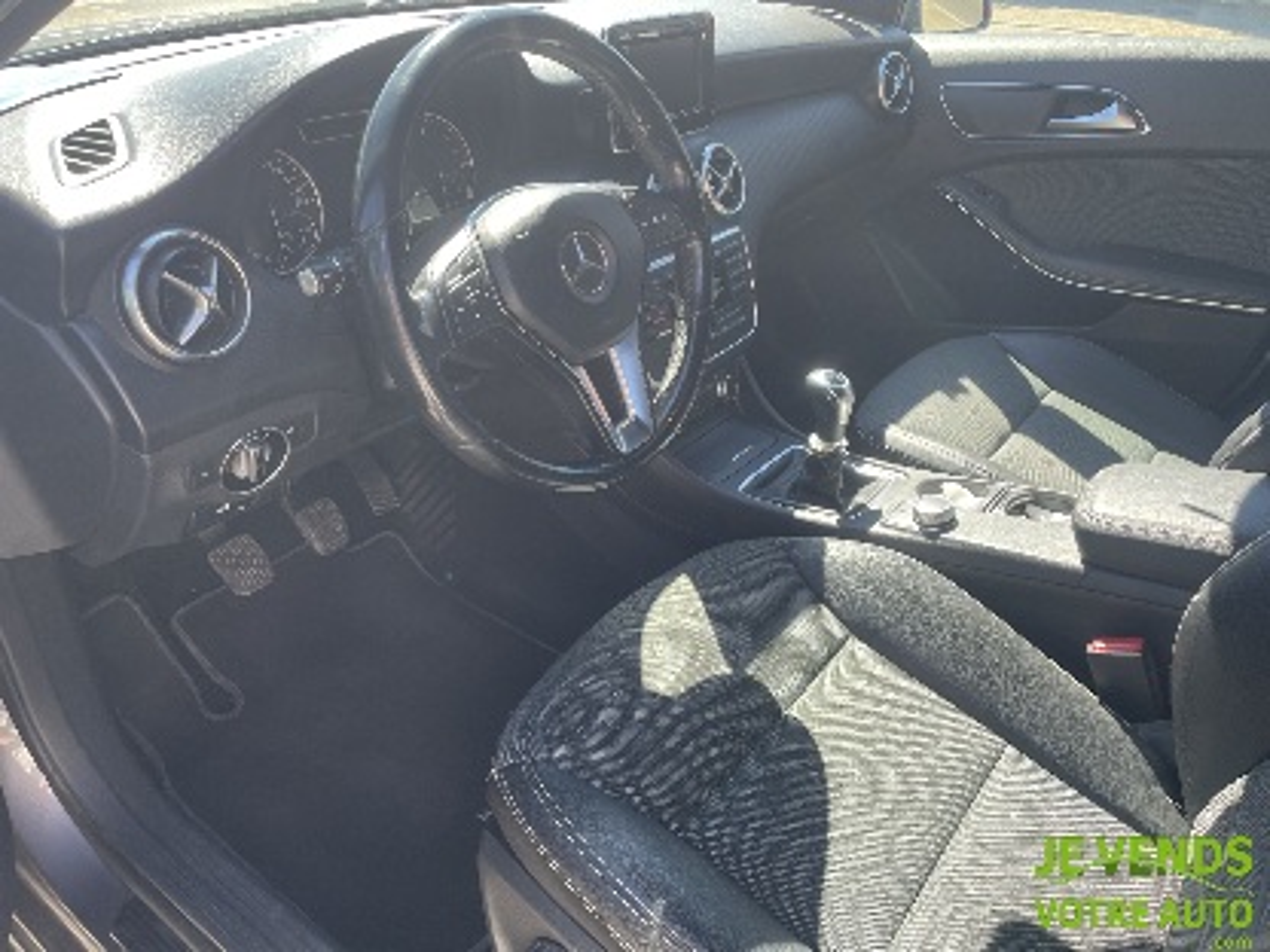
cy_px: 476
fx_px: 954
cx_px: 635
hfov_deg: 67.3
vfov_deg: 53.1
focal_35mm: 26
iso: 32
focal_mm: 4.2
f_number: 1.6
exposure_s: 1/287
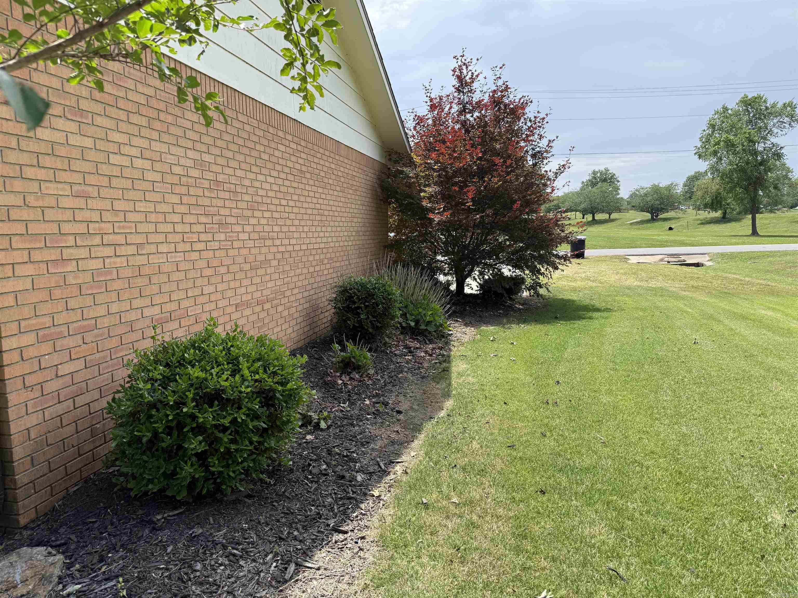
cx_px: 399
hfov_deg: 71.6
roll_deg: +1.4
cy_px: 299
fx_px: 553
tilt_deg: -6.6
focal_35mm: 24
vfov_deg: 56.8
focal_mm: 6.76
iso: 80
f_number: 1.78
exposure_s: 1/2299
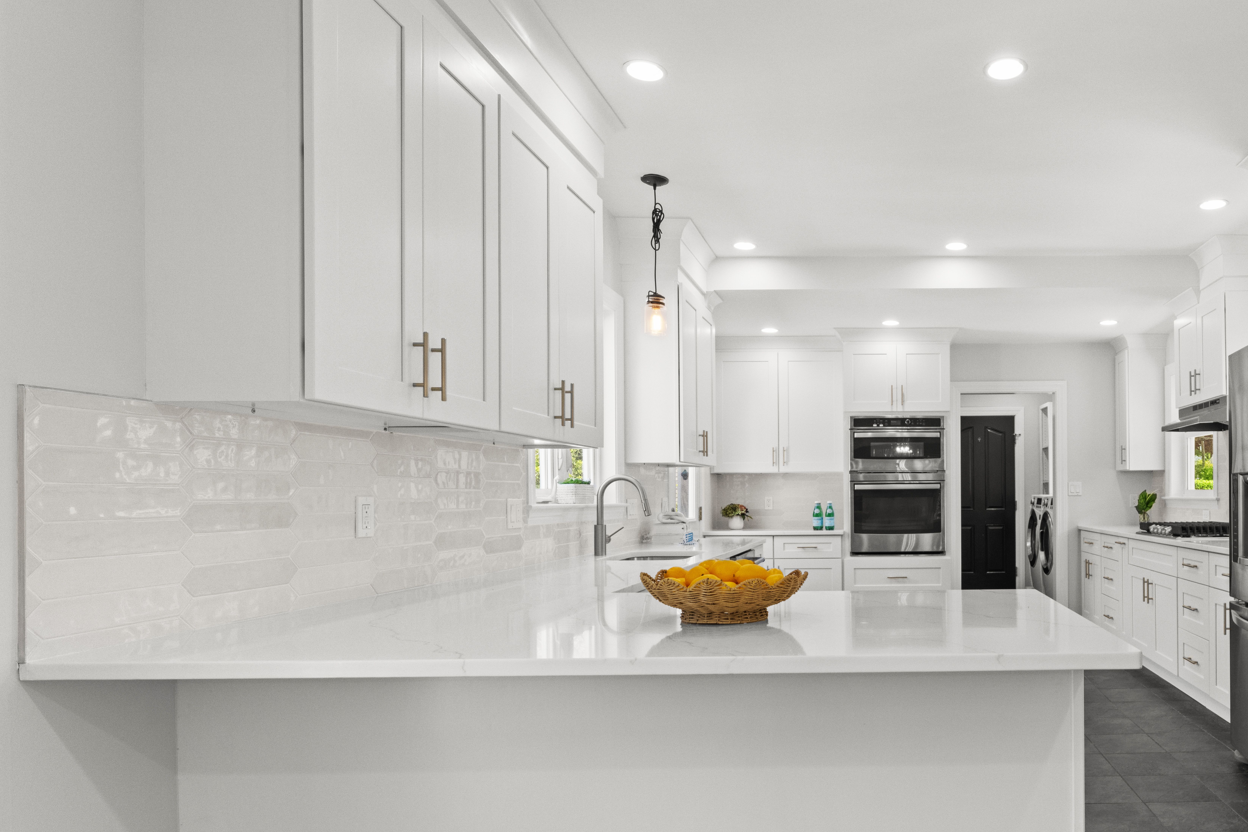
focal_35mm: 23
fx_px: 797
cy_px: 503
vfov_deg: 54.7
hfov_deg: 72.4
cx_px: 889
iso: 3200
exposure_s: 1/8
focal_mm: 16
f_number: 11
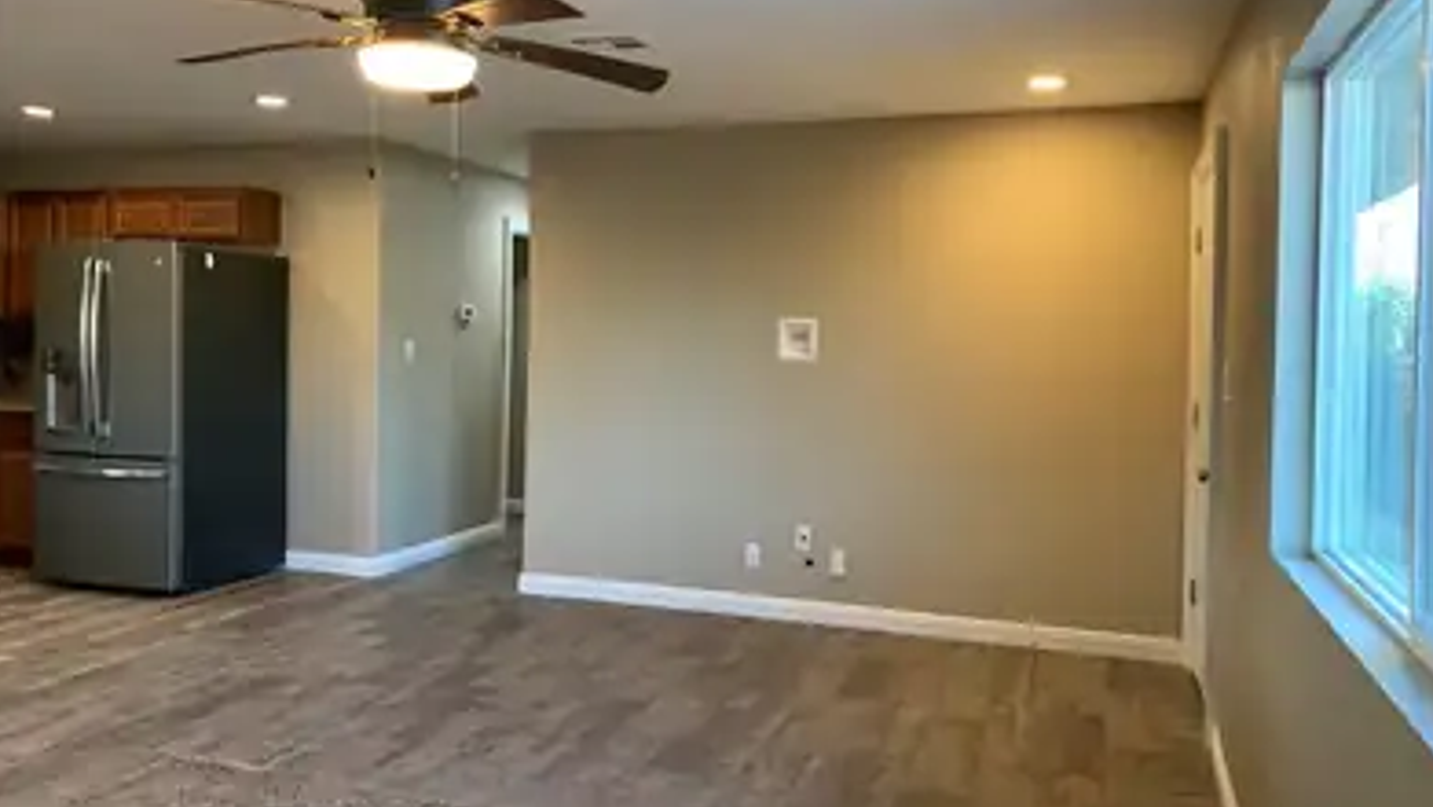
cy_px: 352
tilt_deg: -0.1
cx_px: 718
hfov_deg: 66.1
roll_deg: -2.4
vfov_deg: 40.1
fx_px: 1102
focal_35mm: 29
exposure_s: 1/60
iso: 200
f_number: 1.8
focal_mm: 4.25
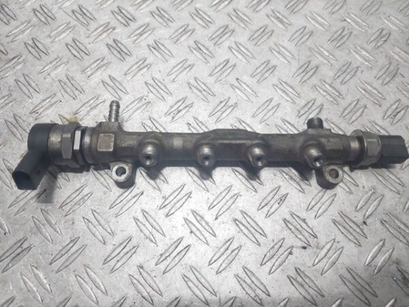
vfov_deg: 54.9
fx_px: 295
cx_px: 204
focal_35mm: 25
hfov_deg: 69.4
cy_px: 154
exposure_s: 1/100
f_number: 1.8
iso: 125
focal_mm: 5.23
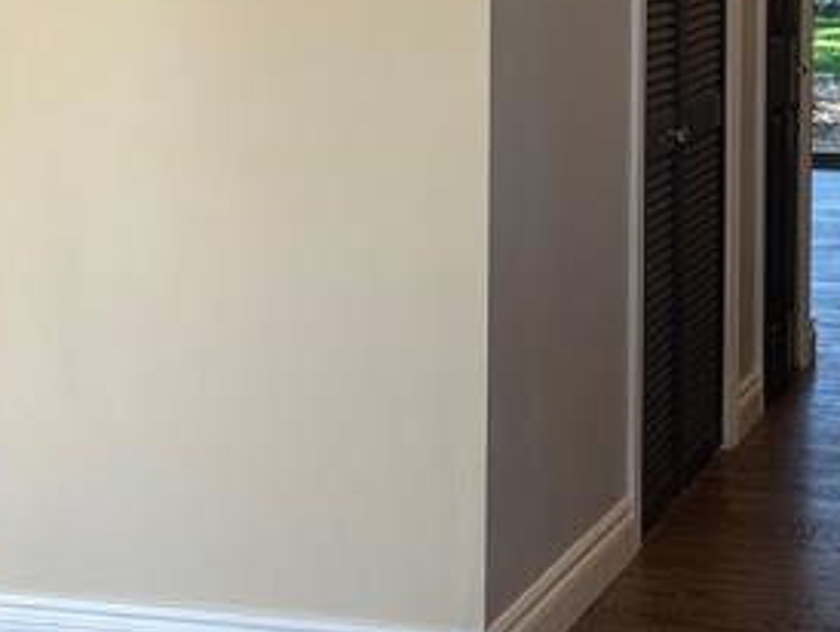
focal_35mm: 97
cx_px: 598
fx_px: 2356
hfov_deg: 20.1
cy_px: -46
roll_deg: +0.0
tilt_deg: -2.6
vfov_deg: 14.9
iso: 32
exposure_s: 1/136
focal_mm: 4.2
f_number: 1.6
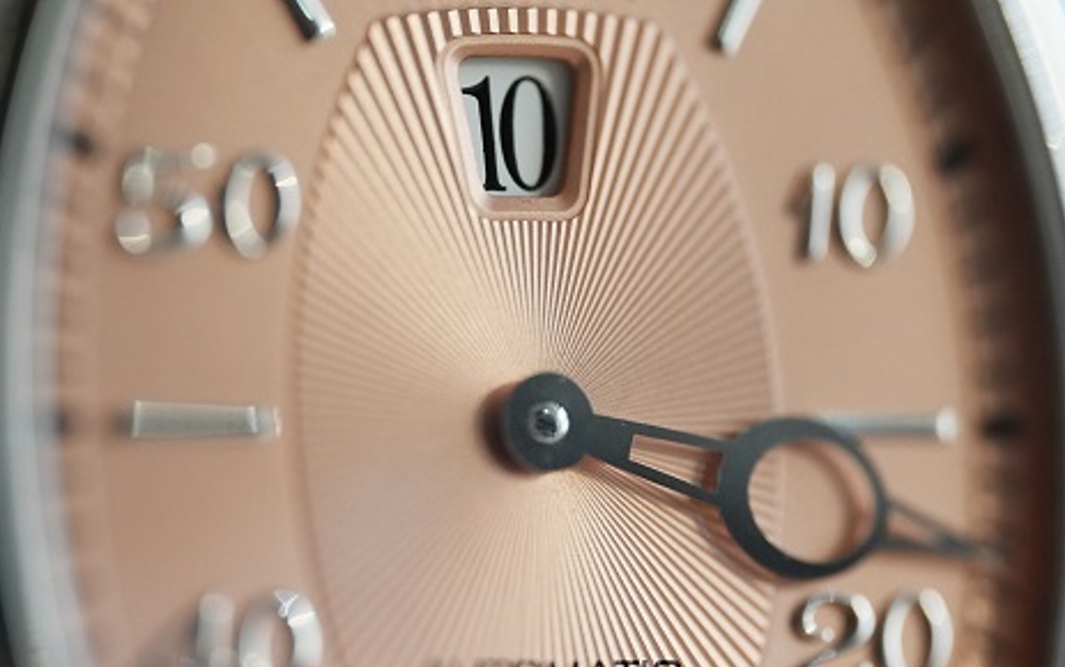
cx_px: 529
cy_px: 450
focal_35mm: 162
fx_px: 4705
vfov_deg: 8.1
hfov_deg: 12.9
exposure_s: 1/250
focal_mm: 105
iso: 1250
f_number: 2.8
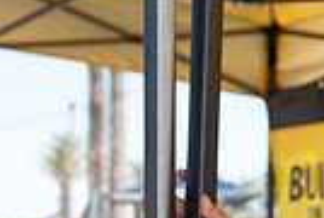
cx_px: 389
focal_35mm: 151
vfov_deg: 8.8
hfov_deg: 13.2
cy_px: 367
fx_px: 1362
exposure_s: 1/800
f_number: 4
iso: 250
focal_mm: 35
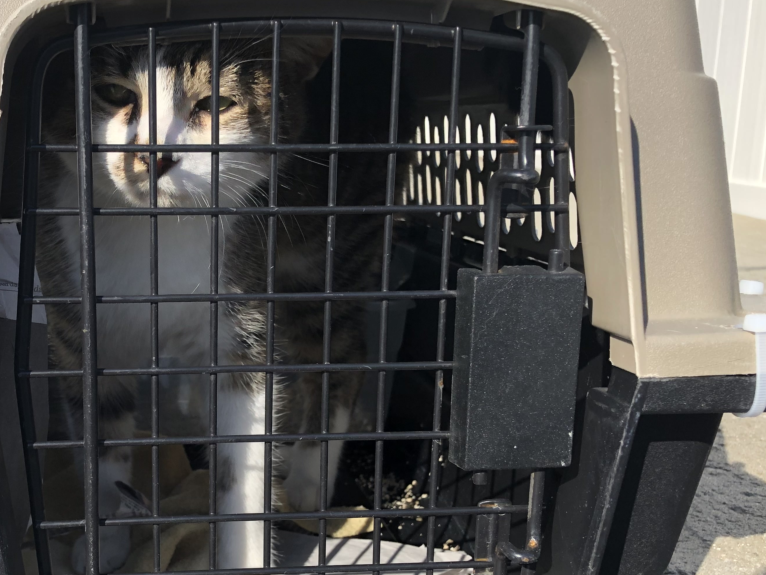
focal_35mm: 43
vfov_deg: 33.5
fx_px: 952
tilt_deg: -13.0
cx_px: 200
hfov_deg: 42.6
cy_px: 340
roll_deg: +1.1
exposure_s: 1/923
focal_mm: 3.99
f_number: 1.8
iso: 20
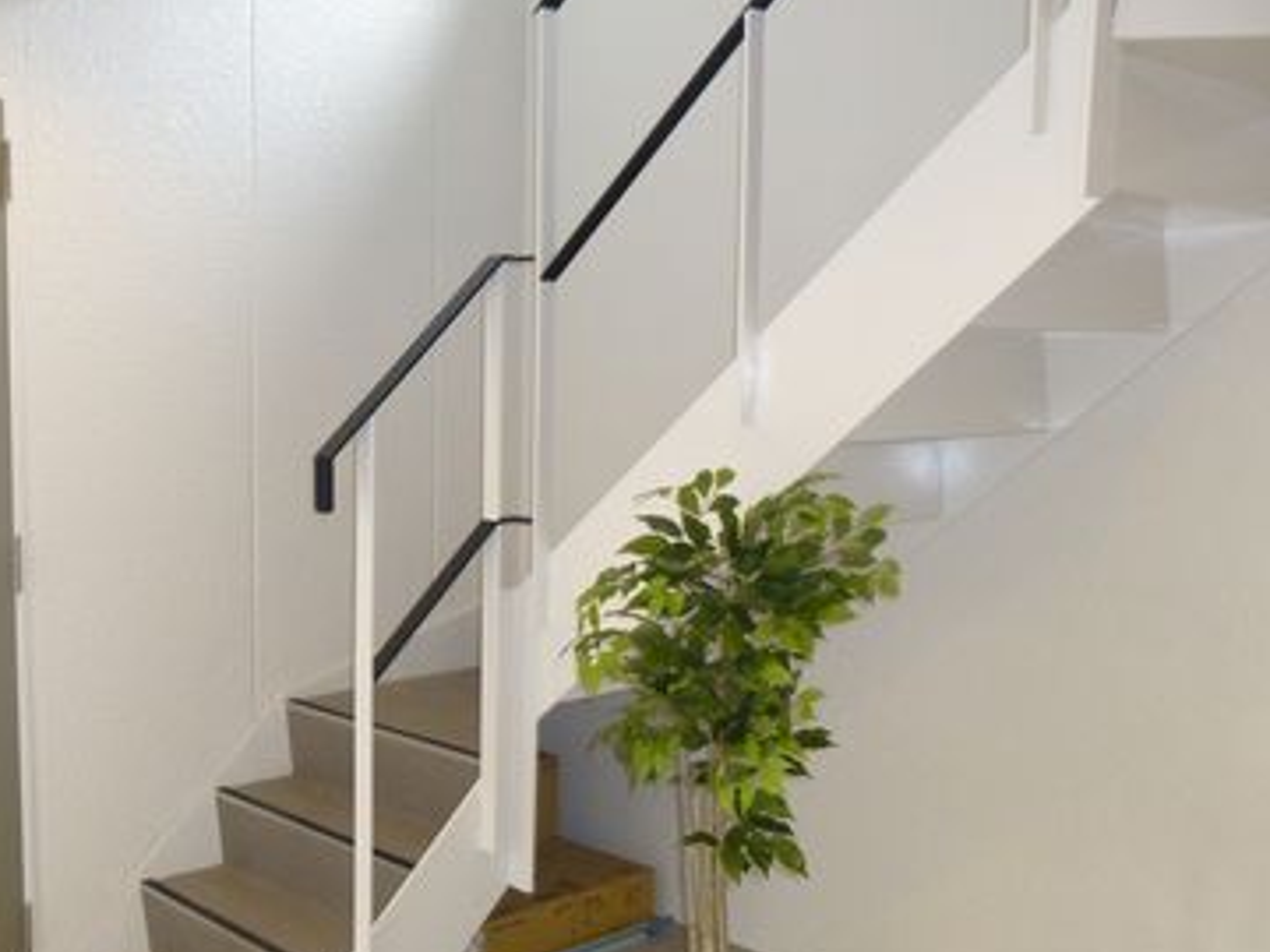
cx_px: 323
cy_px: 571
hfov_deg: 47.2
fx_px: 1394
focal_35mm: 38
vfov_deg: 37.6
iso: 320
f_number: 3.1
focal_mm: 4.5
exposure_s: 1/60
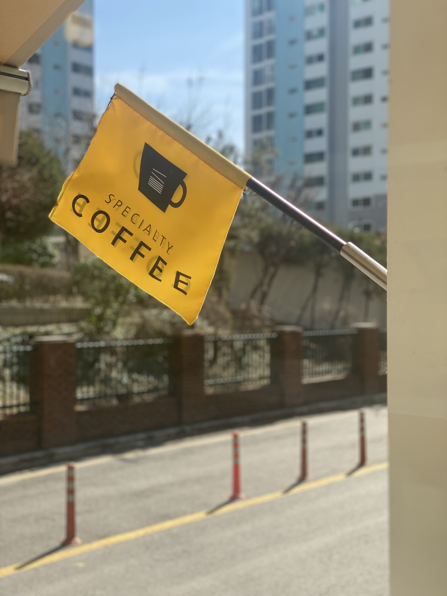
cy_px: 298
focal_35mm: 52
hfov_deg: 28.0
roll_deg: -0.4
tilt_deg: +1.2
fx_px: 895
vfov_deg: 36.8
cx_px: 224
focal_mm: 6
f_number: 2
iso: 20
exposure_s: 1/905
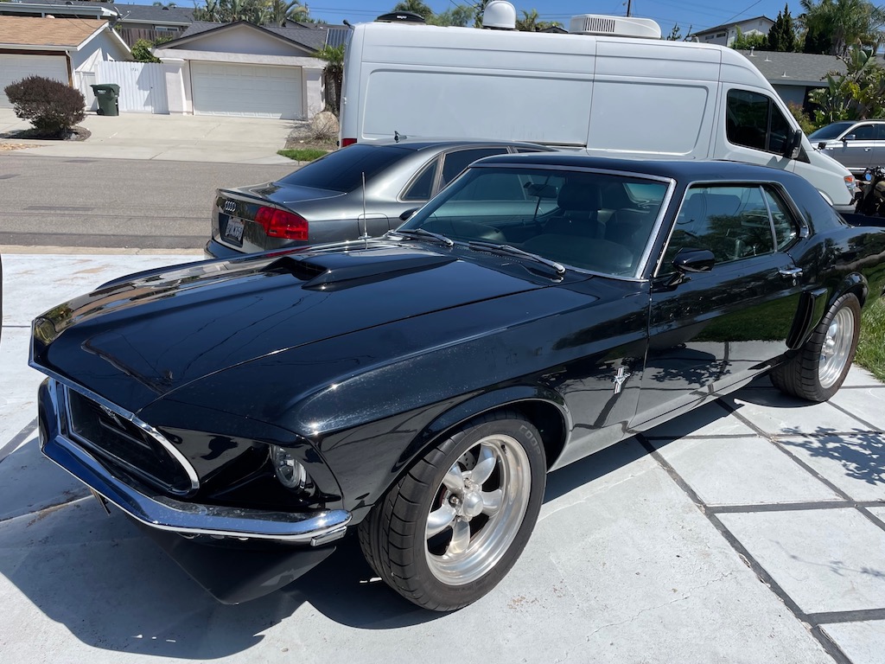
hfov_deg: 67.3
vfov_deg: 53.1
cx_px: 442
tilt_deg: -18.4
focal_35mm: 26
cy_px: 332
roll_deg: -1.8
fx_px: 665
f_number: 1.6
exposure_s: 1/4651
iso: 32
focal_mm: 4.2
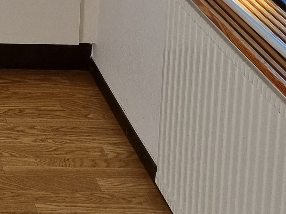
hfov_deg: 15.3
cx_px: -177
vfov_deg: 11.6
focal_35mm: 116
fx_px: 958
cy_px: -199
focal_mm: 5.4
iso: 50
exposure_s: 1/186
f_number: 1.8
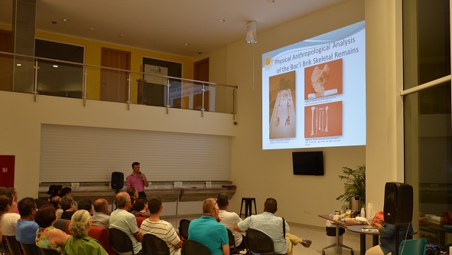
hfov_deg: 56.6
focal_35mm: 35
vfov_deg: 33.7
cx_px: 226
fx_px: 420
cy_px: 142
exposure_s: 1/30
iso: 800
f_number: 3.8
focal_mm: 22
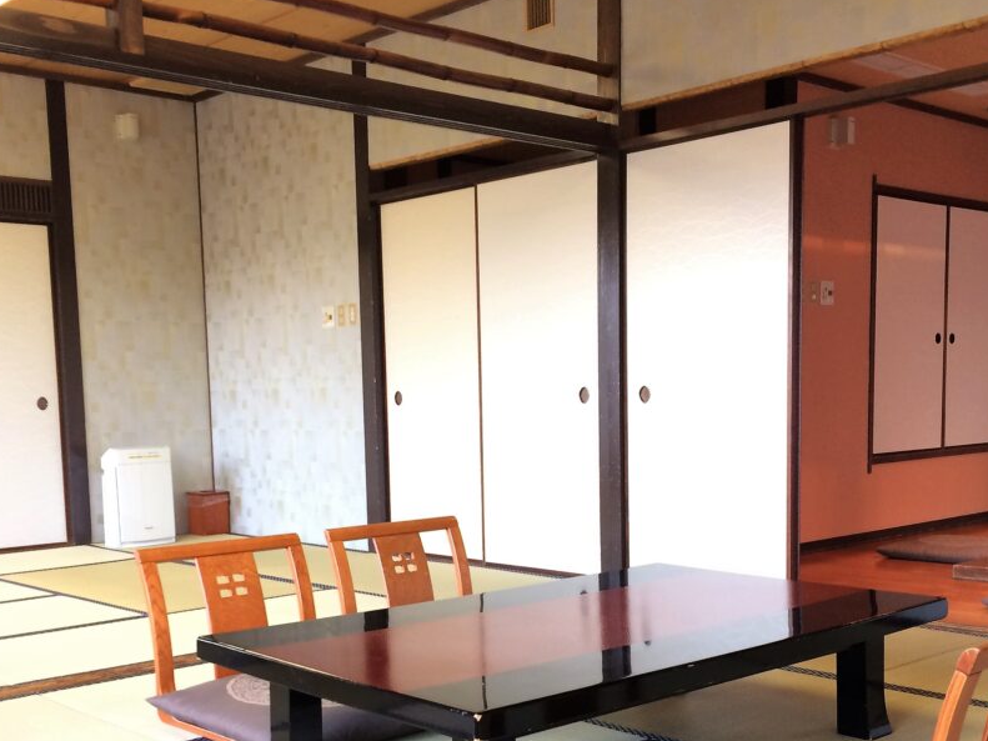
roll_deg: +1.1
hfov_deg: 43.0
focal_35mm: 44
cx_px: 492
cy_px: 525
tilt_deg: -6.7
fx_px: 1256
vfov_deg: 32.4
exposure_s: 1/30
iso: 125
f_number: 2.2
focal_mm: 4.15
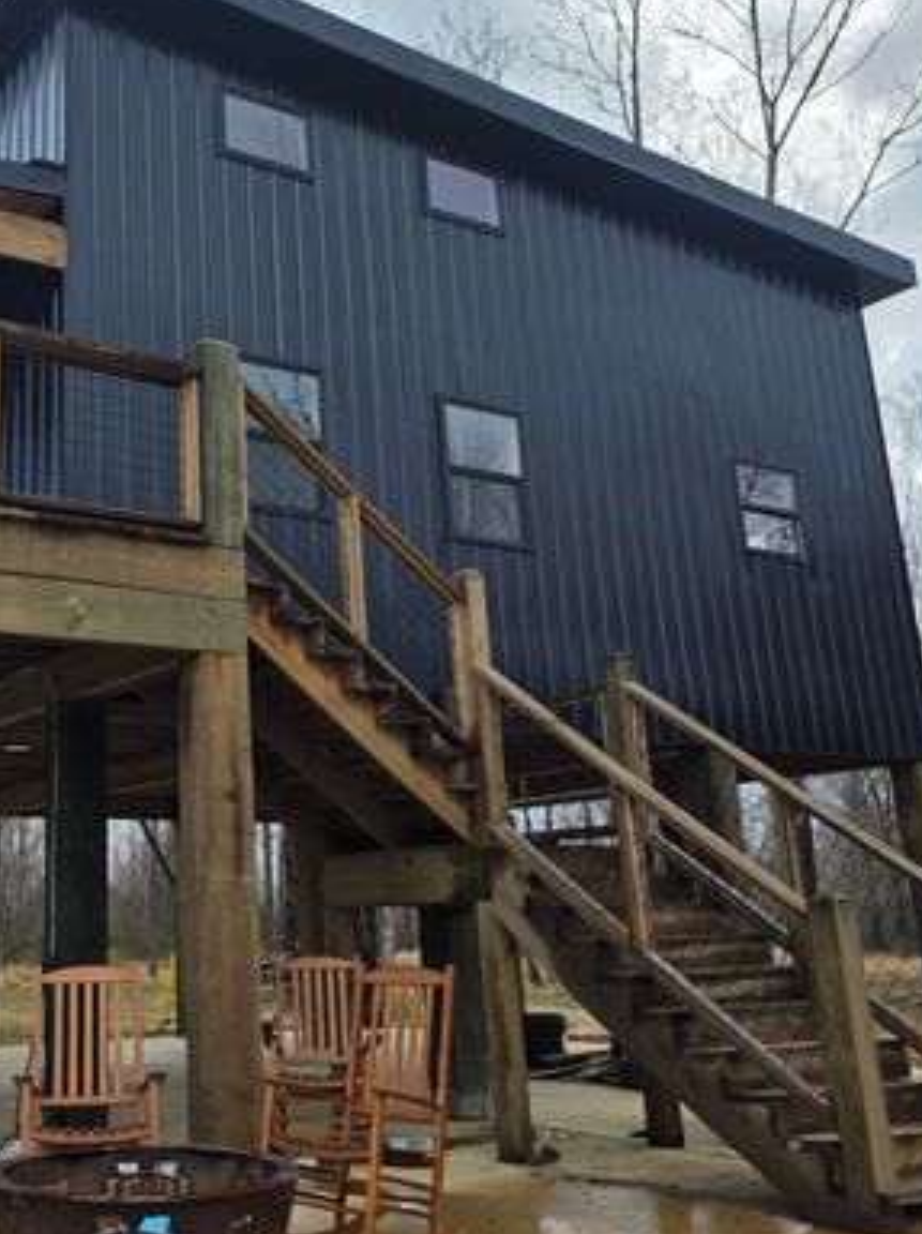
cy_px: 487
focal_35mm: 40
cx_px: 177
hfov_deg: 34.7
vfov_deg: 46.6
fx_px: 1424
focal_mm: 6.3
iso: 80
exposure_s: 1/7333
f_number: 1.7
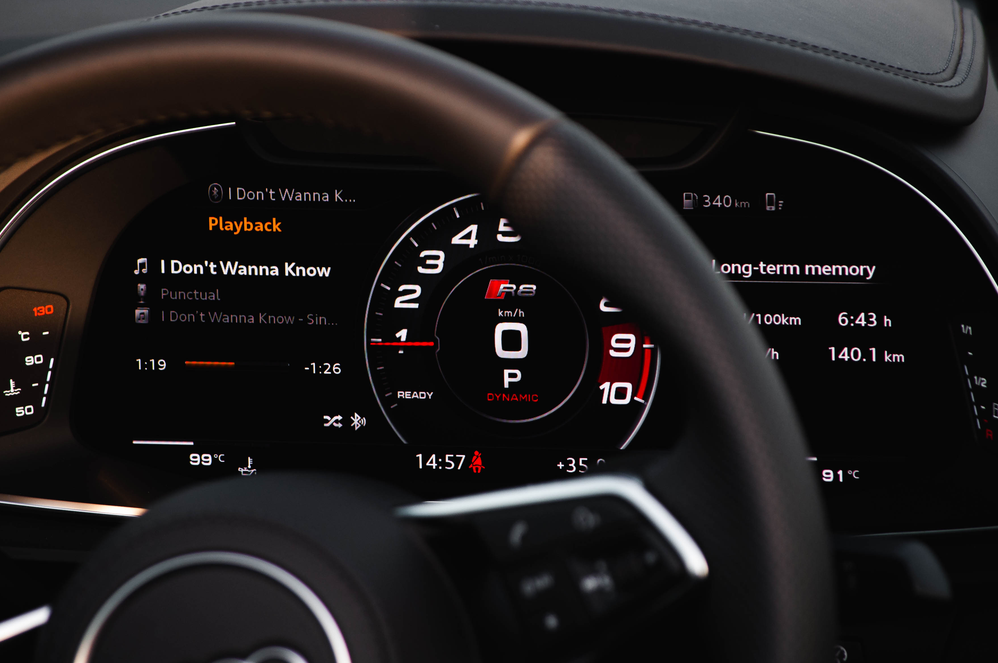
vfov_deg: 4.2
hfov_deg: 6.3
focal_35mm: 328
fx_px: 9081
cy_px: 326
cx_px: 469
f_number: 5
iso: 100
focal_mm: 180
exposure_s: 1/180
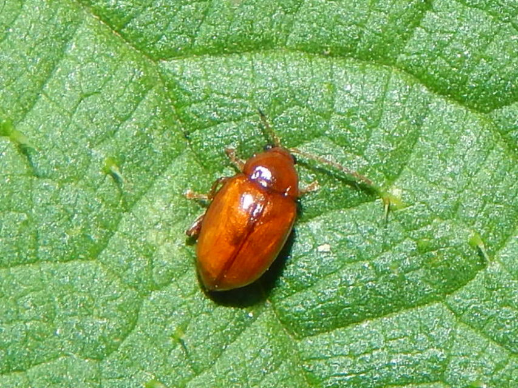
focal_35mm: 85
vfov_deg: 17.4
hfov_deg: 23.0
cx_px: 259
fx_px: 1272
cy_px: 194
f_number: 8.6
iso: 200
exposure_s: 1/30
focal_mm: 15.3
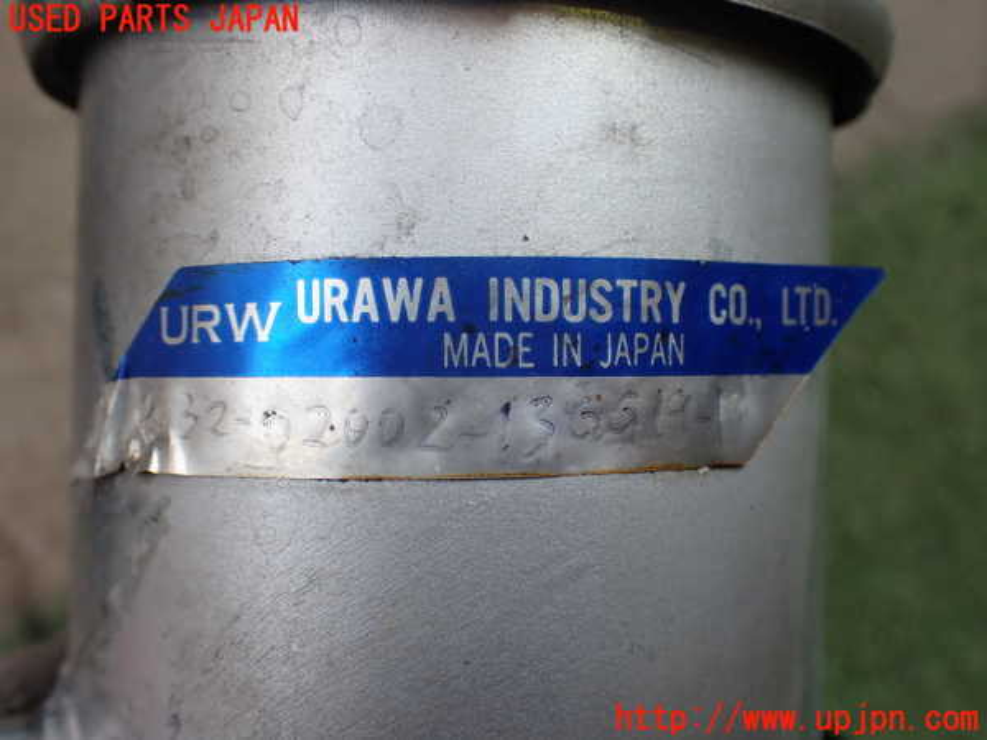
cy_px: 370
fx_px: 1083
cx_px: 494
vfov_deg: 37.7
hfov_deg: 49.0
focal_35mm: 38
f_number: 2.7
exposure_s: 1/160
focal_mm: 6.83
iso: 160
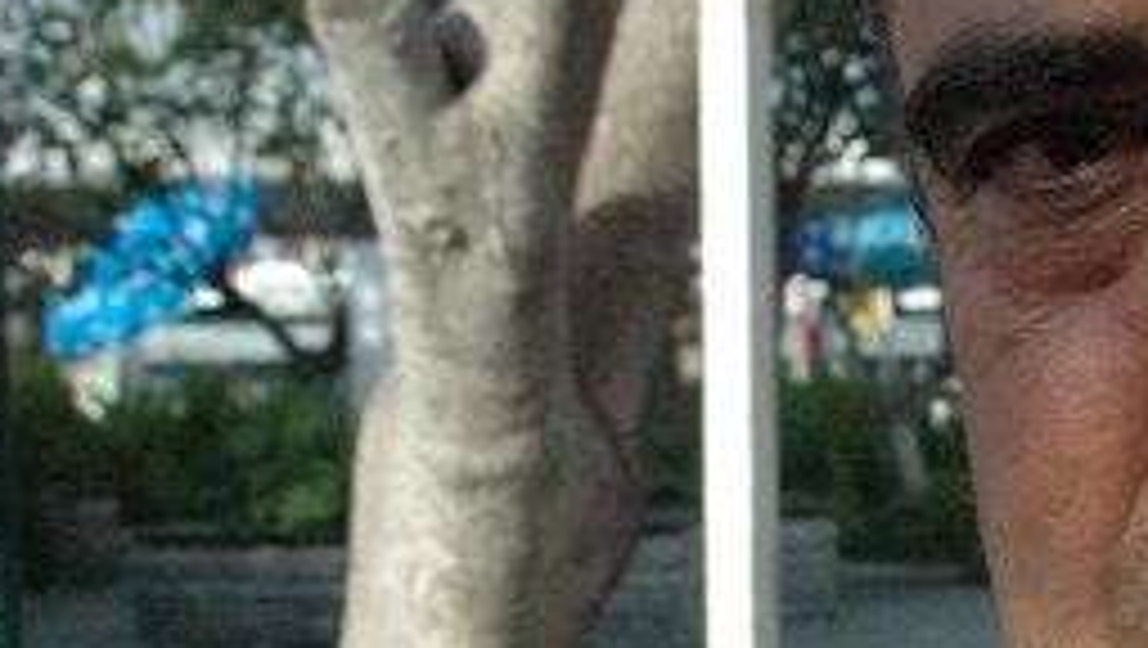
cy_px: 648
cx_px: 1713
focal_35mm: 211
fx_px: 6429
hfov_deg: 9.9
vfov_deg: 5.8
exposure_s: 1/640
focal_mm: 38
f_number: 13
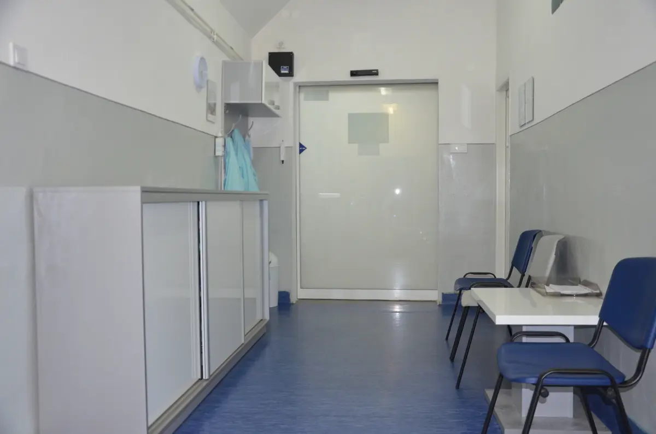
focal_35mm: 33
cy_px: 217
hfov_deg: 57.3
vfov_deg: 39.8
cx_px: 328
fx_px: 600
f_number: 3.8
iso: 1250
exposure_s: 1/60
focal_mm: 22
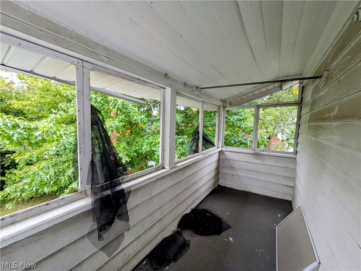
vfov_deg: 85.7
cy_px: 136
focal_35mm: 14
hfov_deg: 102.1
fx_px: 146
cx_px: 180
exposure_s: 1/40
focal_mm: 1.85
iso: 52
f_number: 2.2
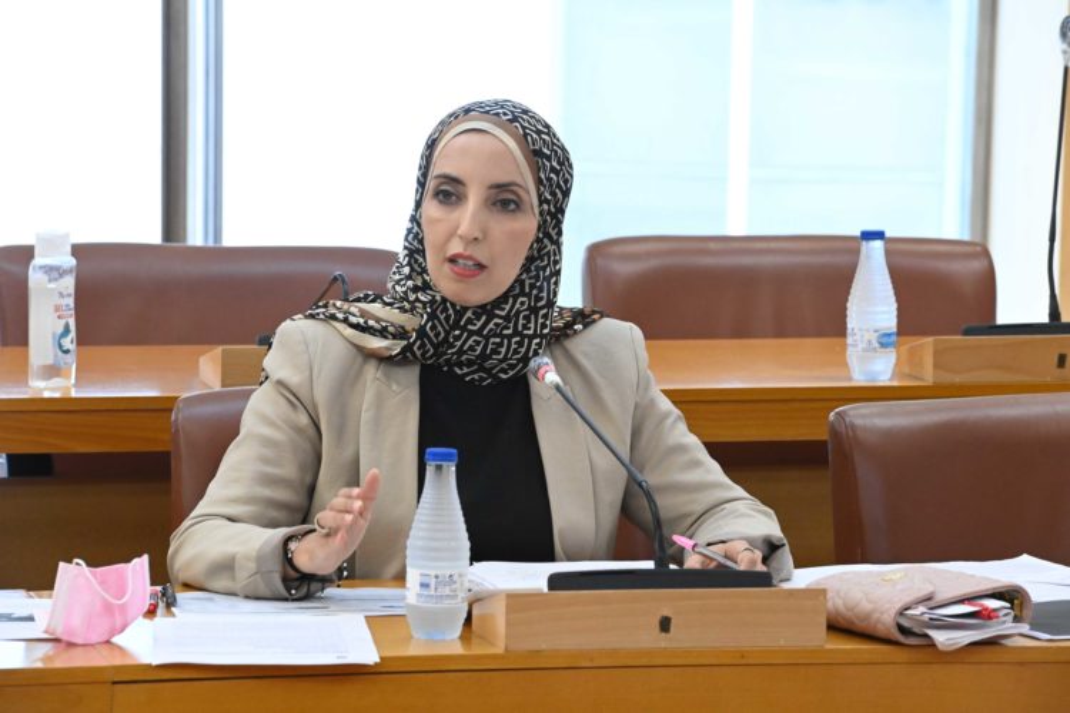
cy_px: 356
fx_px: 5944
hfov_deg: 10.3
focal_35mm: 200
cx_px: 535
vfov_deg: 6.9
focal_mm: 200
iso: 12800
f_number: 11
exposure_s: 1/160
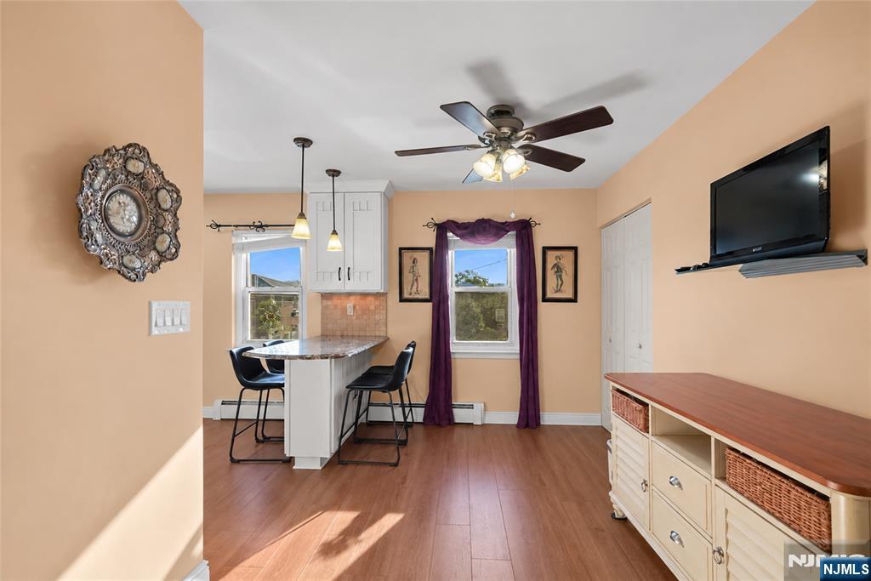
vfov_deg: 73.8
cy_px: 290
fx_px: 387
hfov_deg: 96.7
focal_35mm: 16
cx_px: 436
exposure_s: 1/320
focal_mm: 16
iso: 2500
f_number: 9
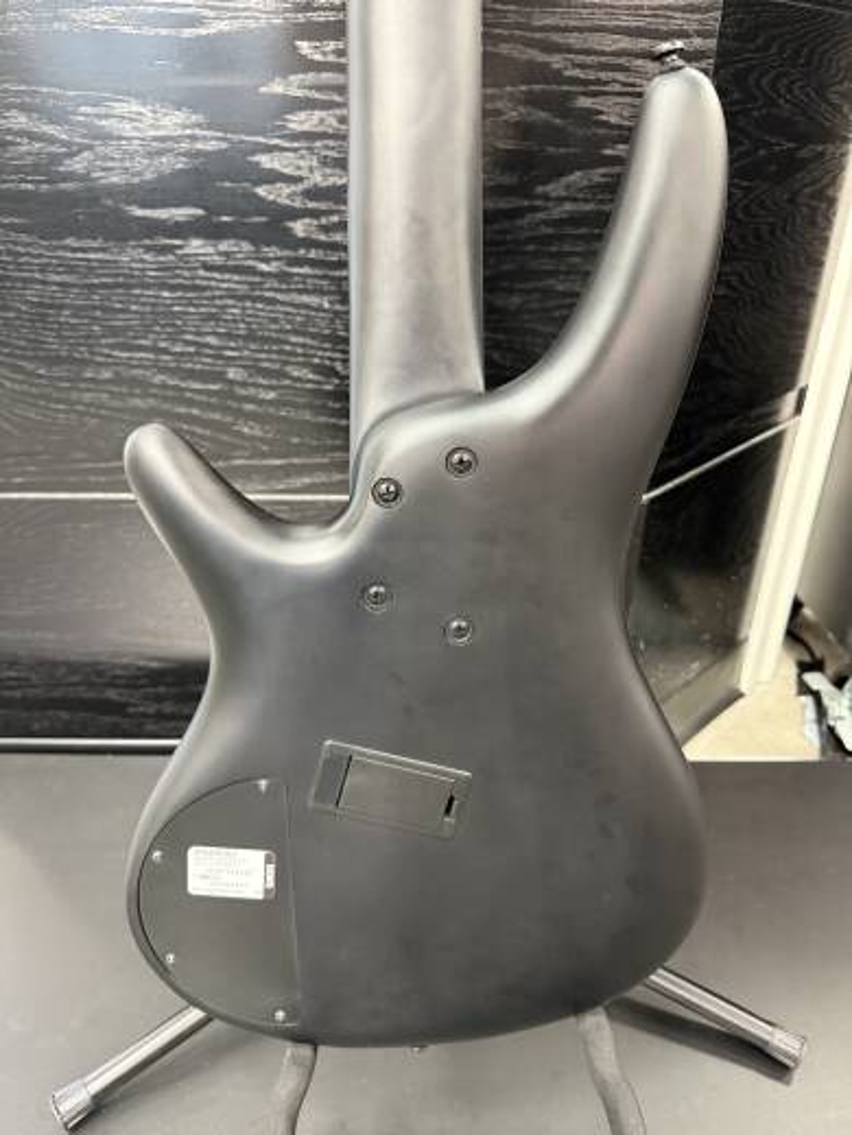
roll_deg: -0.7
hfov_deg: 56.8
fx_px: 788
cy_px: 568
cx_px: 426
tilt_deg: -29.7
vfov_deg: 71.6
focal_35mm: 24
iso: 800
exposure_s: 1/60
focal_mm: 6.76
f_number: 1.78
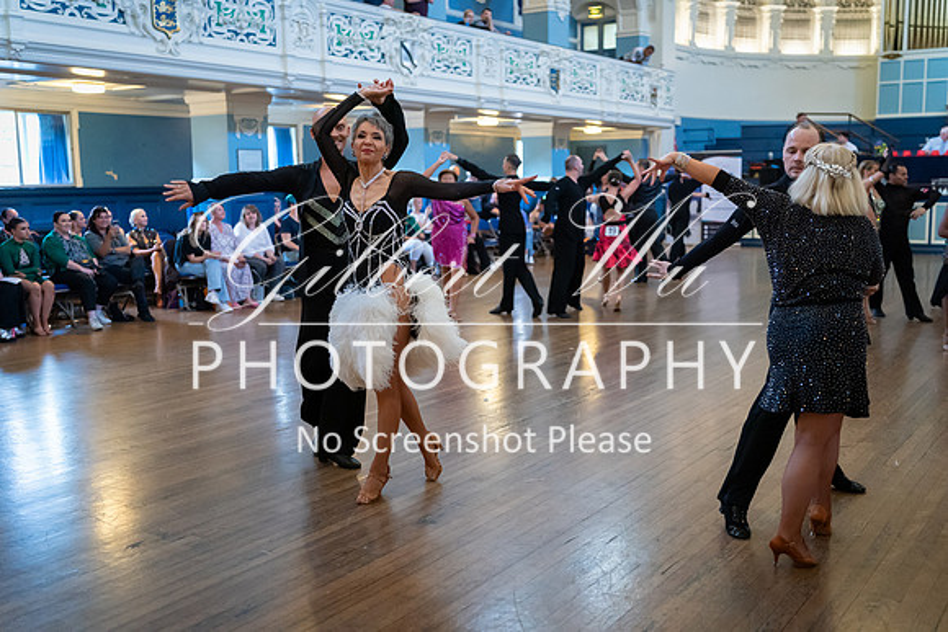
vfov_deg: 36.9
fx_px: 948
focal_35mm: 36
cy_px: 316
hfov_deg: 53.1
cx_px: 474
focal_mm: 36
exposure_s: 1/500
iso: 6400
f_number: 2
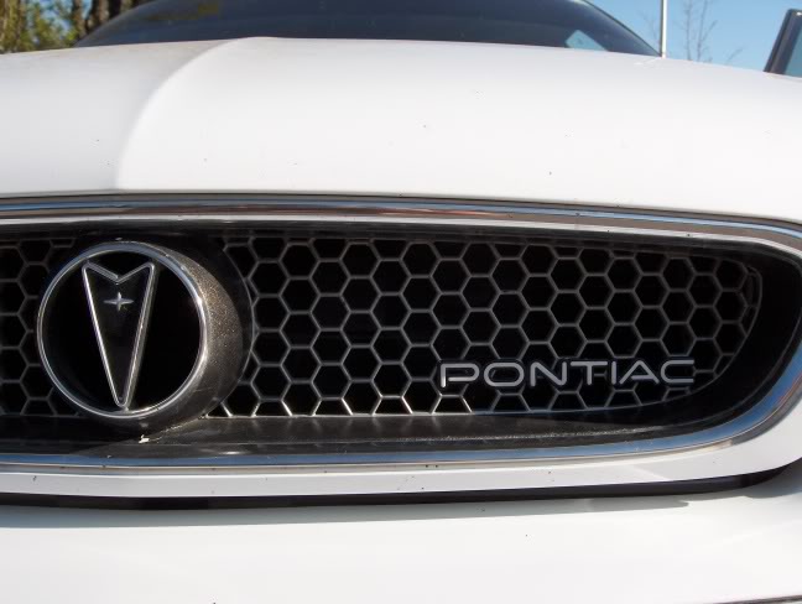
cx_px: 401
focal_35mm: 39
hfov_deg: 47.8
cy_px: 302
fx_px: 905
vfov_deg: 36.9
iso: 100
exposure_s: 1/613
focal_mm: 8
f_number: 4.8
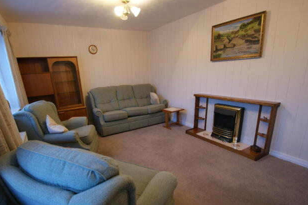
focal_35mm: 18
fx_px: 150
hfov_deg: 91.4
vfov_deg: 68.7
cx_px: 146
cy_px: 96
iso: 400
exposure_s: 1/20
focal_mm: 11
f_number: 3.5
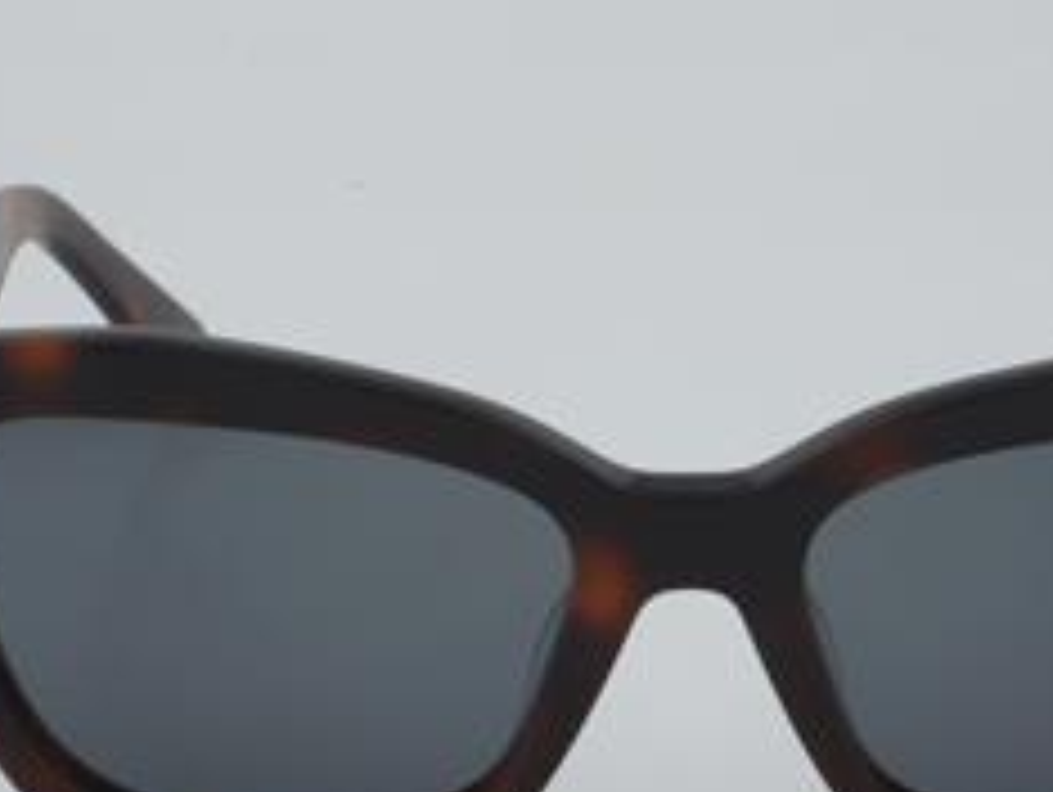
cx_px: 688
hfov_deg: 16.0
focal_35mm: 123
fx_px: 3745
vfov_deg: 12.1
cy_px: 522
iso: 100
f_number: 32
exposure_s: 1/3
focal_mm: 50
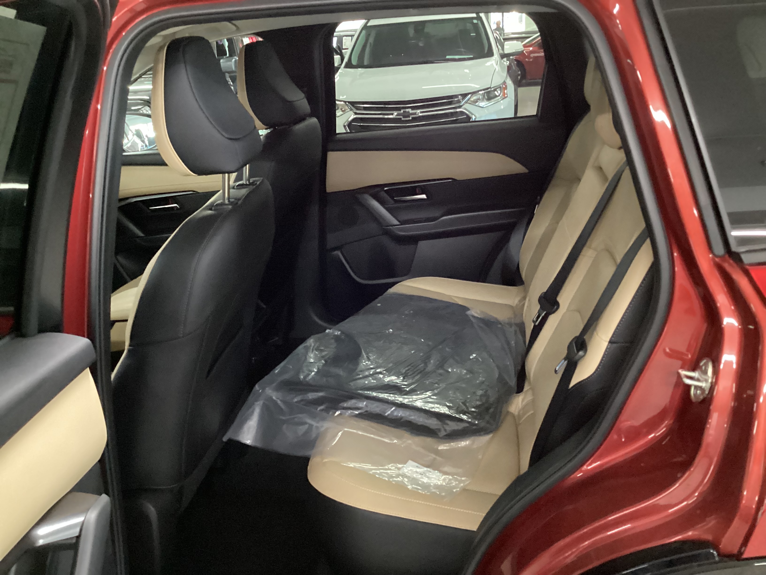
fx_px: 686
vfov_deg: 45.4
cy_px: 288
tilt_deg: -22.9
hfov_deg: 58.4
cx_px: 383
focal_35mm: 31
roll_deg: +4.0
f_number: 2.4
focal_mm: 3.3
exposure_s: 1/20
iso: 640
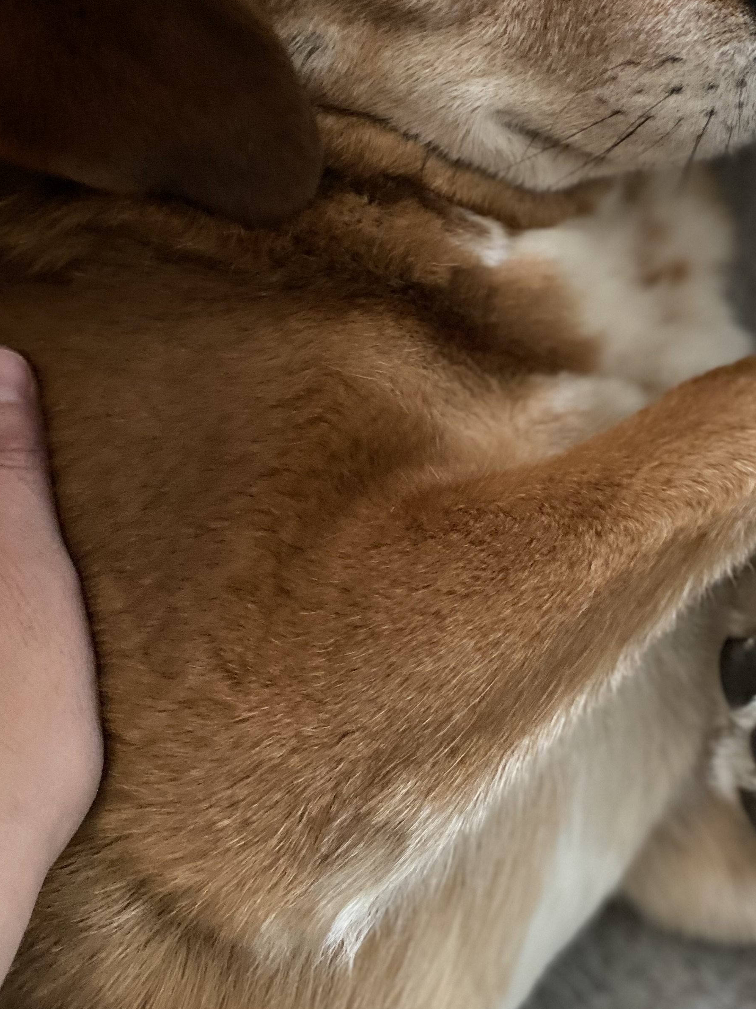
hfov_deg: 32.5
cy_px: 316
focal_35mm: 44
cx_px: 529
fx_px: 1281
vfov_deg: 42.2
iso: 800
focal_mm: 4.25
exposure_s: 1/30
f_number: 1.8
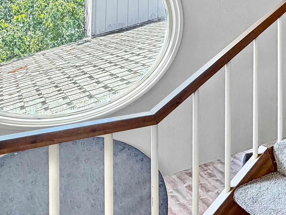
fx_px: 306
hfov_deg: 35.1
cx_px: 370
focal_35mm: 37
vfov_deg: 38.6
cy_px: 90
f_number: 2.2
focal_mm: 2.22
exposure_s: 1/120
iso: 200
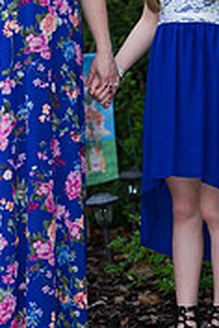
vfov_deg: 5.6
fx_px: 3358
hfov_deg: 3.7
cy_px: 30
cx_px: 64
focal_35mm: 368
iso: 640
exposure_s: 1/160
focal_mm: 145
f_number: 2.8
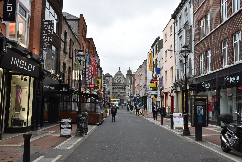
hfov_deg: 57.2
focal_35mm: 33
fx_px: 222
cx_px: 121
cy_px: 81
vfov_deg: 40.0
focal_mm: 22
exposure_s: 1/200
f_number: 7.1
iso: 640
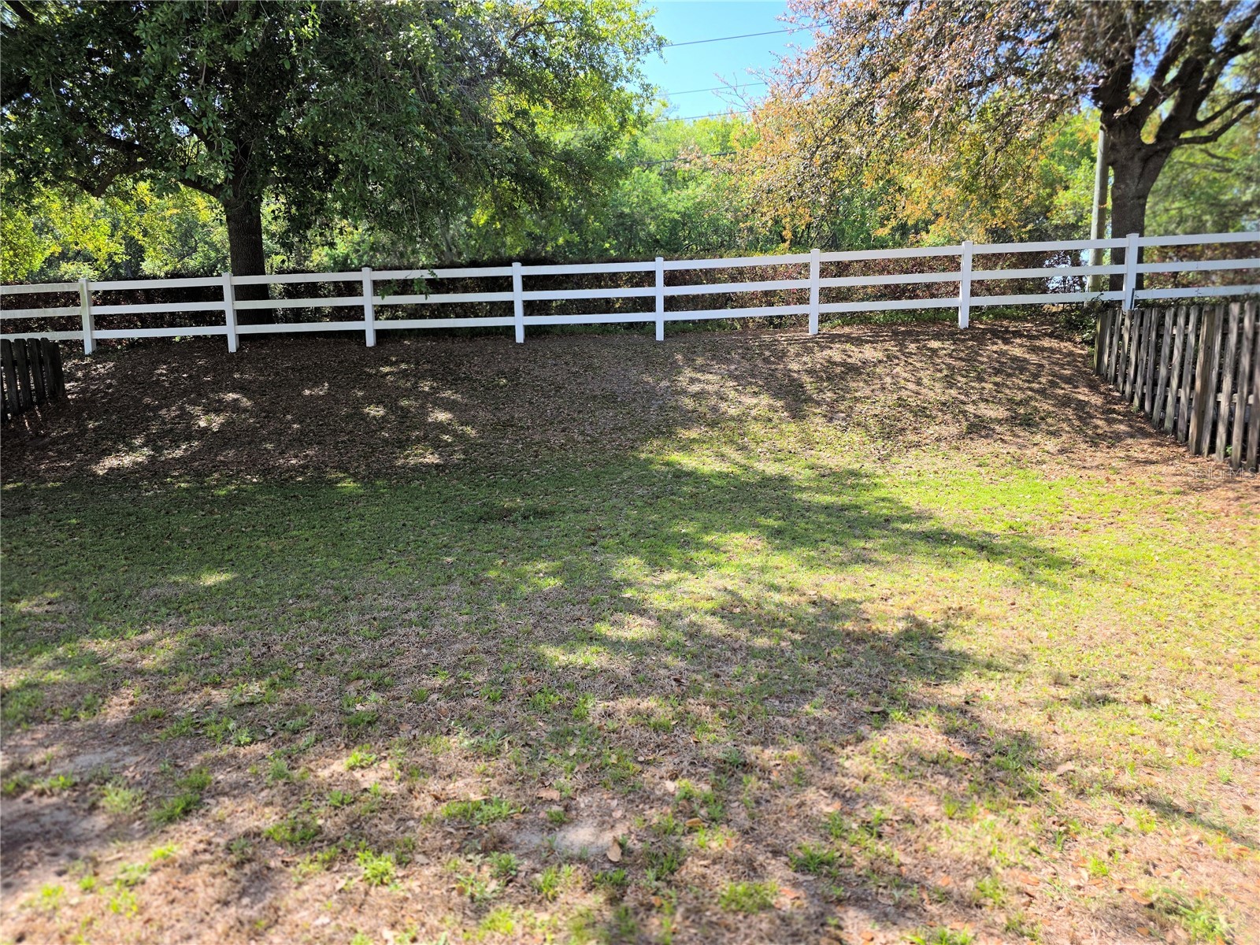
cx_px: 630
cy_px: 472
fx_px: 837
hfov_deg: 73.9
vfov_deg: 58.9
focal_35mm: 23
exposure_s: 1/2210
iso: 80
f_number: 1.7
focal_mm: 6.3
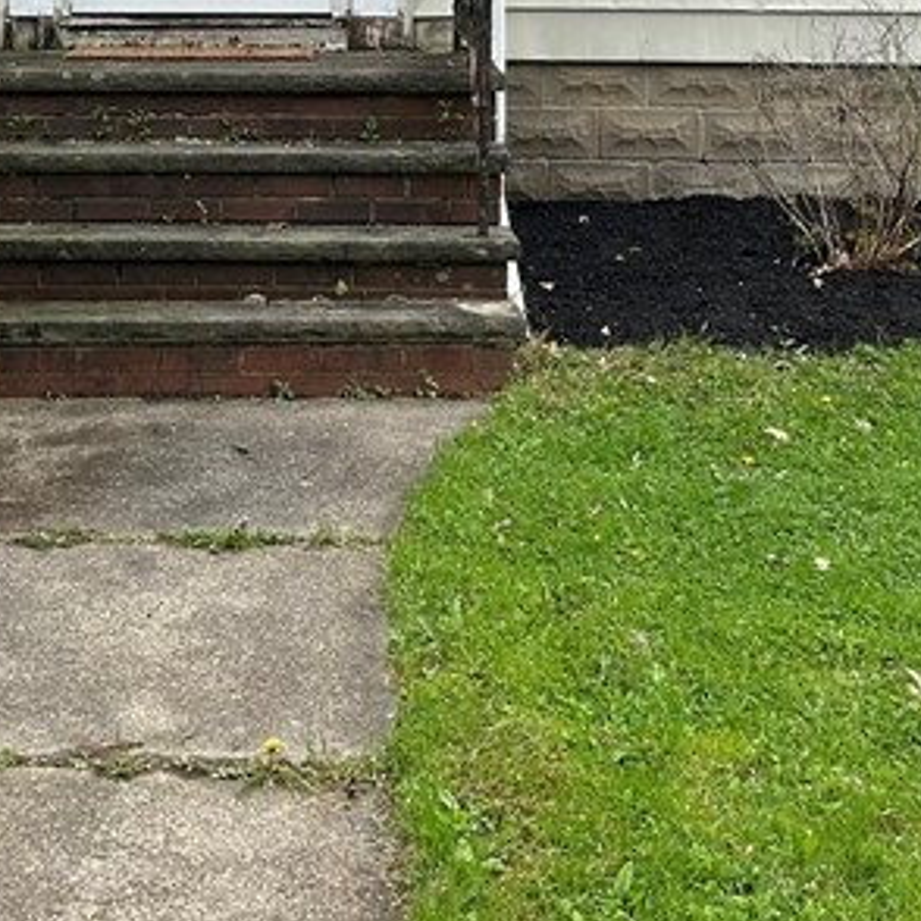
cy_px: -232
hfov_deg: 23.3
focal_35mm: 74
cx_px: 304
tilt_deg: +3.3
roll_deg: -1.0
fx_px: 2228
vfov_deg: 21.4
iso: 80
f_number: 1.78
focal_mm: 6.86
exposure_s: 1/785
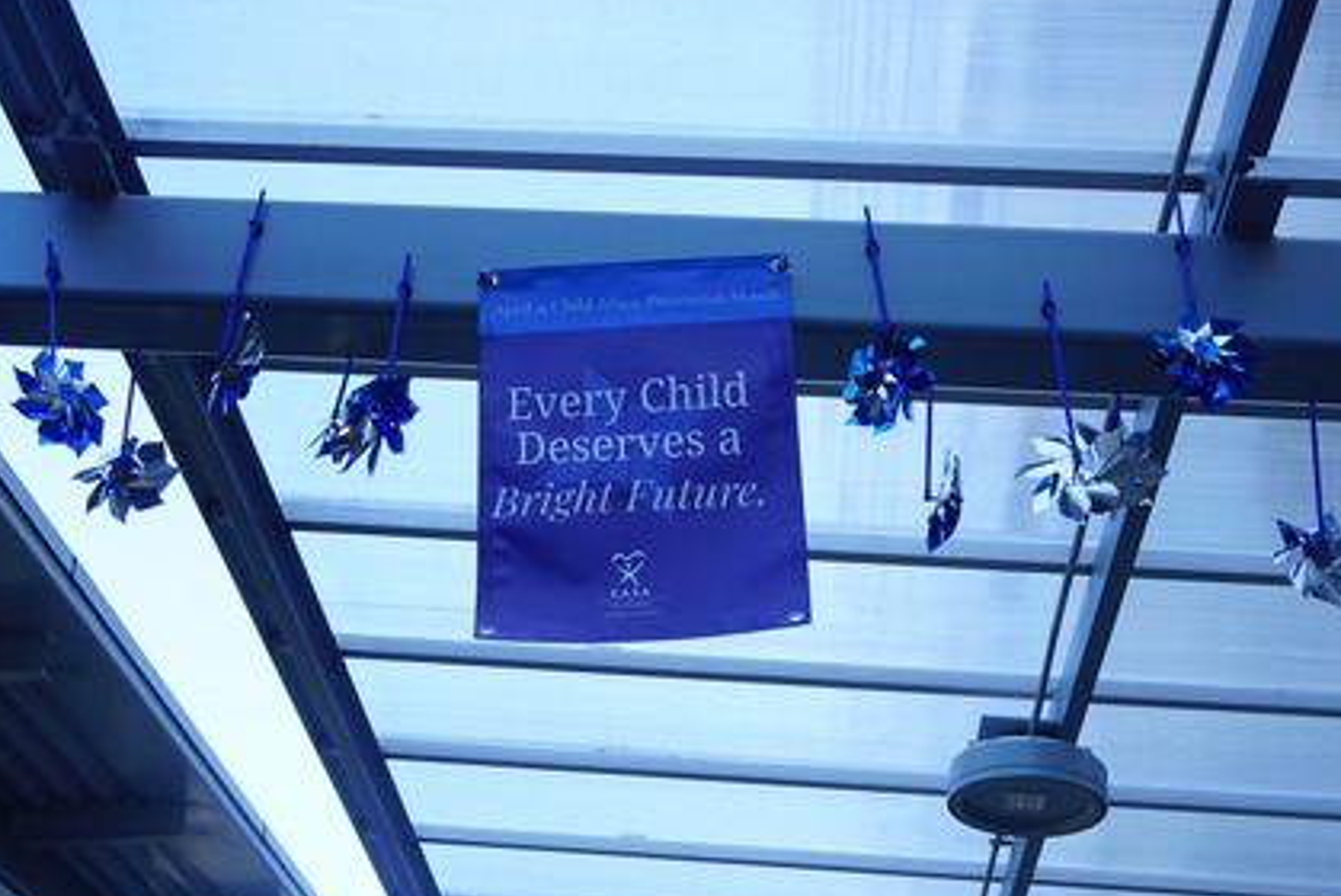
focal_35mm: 53
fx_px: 1976
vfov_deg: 25.5
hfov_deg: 37.5
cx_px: 646
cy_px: 573
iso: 100
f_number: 5
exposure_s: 1/80
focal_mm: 26
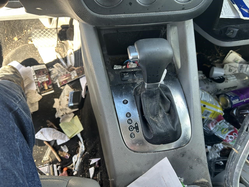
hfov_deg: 67.3
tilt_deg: -48.1
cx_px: 124
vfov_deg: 53.1
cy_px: 94
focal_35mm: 26
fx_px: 187
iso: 50
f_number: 1.5
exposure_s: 1/121
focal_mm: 5.7
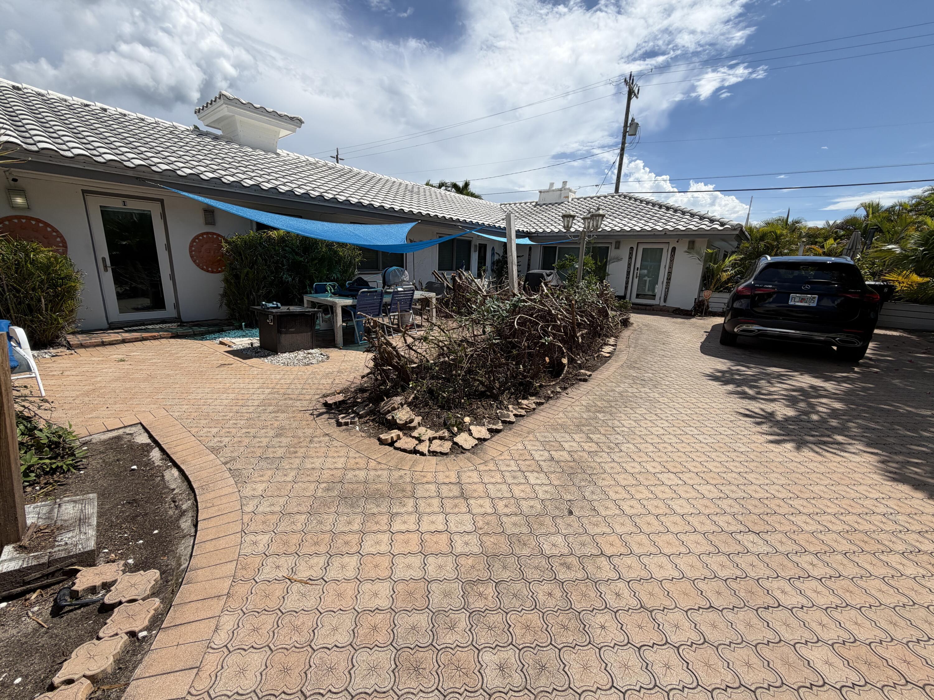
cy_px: 350
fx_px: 378
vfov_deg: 85.7
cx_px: 467
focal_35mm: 14
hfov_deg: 102.1
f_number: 2.2
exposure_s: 1/1431
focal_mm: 2.22
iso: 20
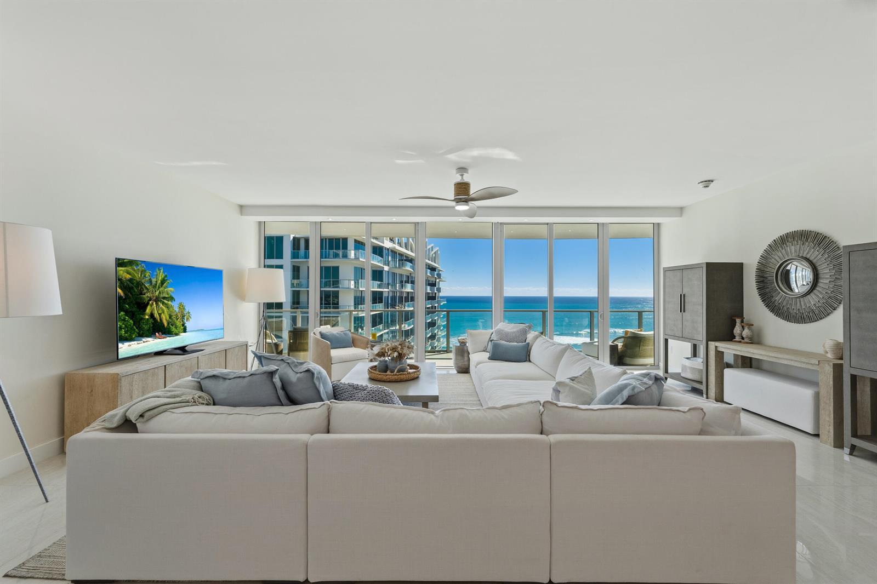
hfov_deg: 104.3
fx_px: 341
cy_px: 292
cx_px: 438
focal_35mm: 14
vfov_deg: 81.2
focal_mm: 14
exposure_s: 1/250
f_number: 9
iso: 250
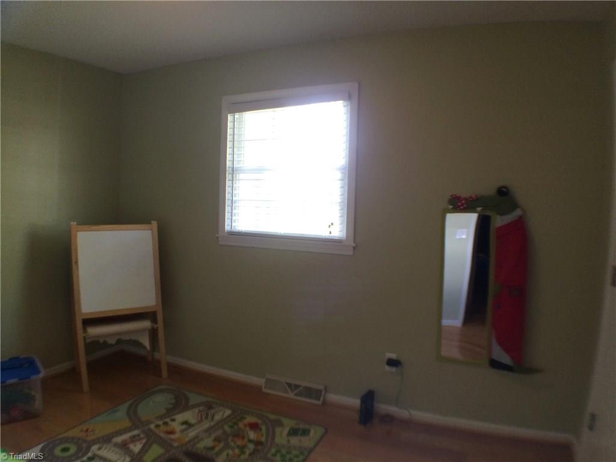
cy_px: 231
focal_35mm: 30
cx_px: 308
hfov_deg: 60.0
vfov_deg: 46.8
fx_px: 534
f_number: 2.2
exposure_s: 1/30
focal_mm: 4.12
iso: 64
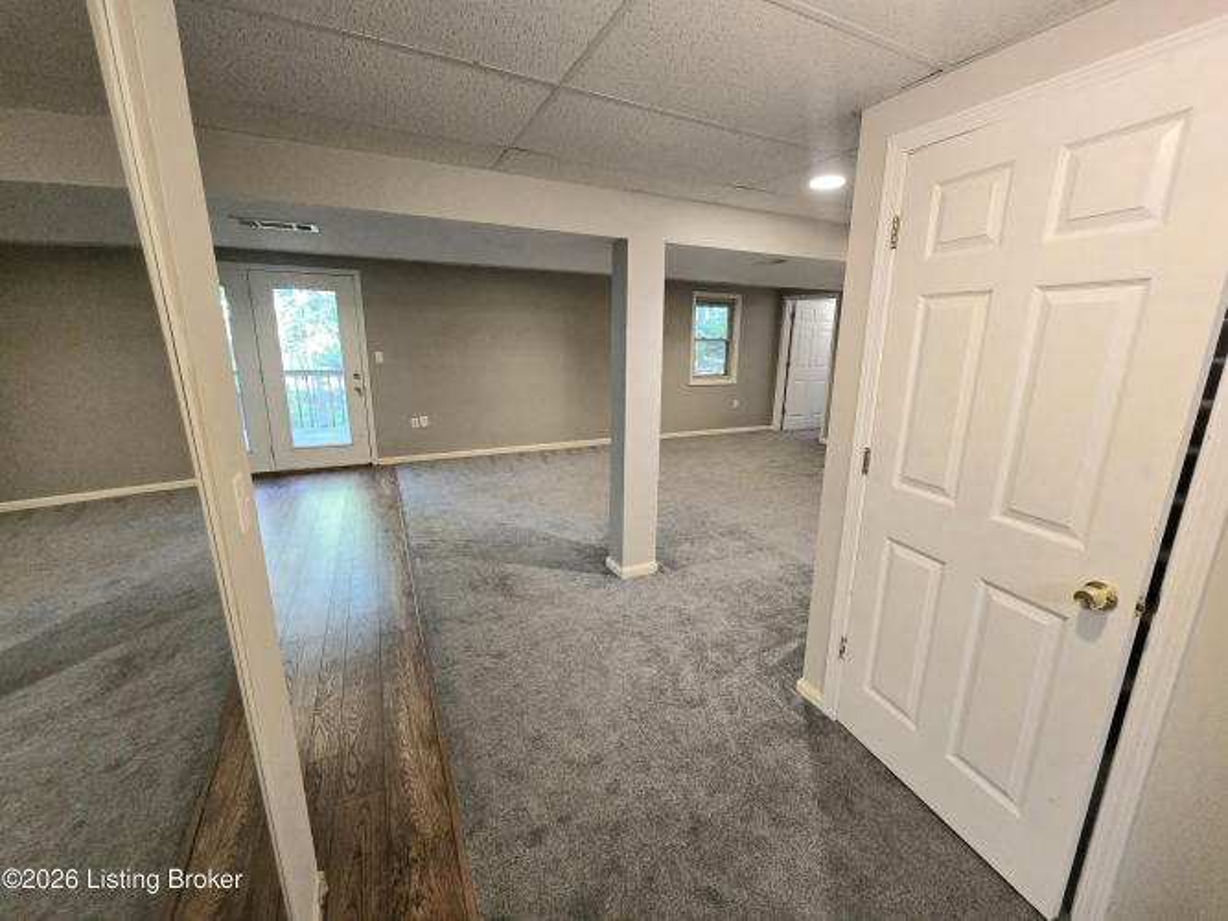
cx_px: 614
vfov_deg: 89.9
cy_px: 460
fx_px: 461
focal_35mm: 13
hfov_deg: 106.2
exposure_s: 1/60.2
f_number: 2.2
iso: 640
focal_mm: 2.2
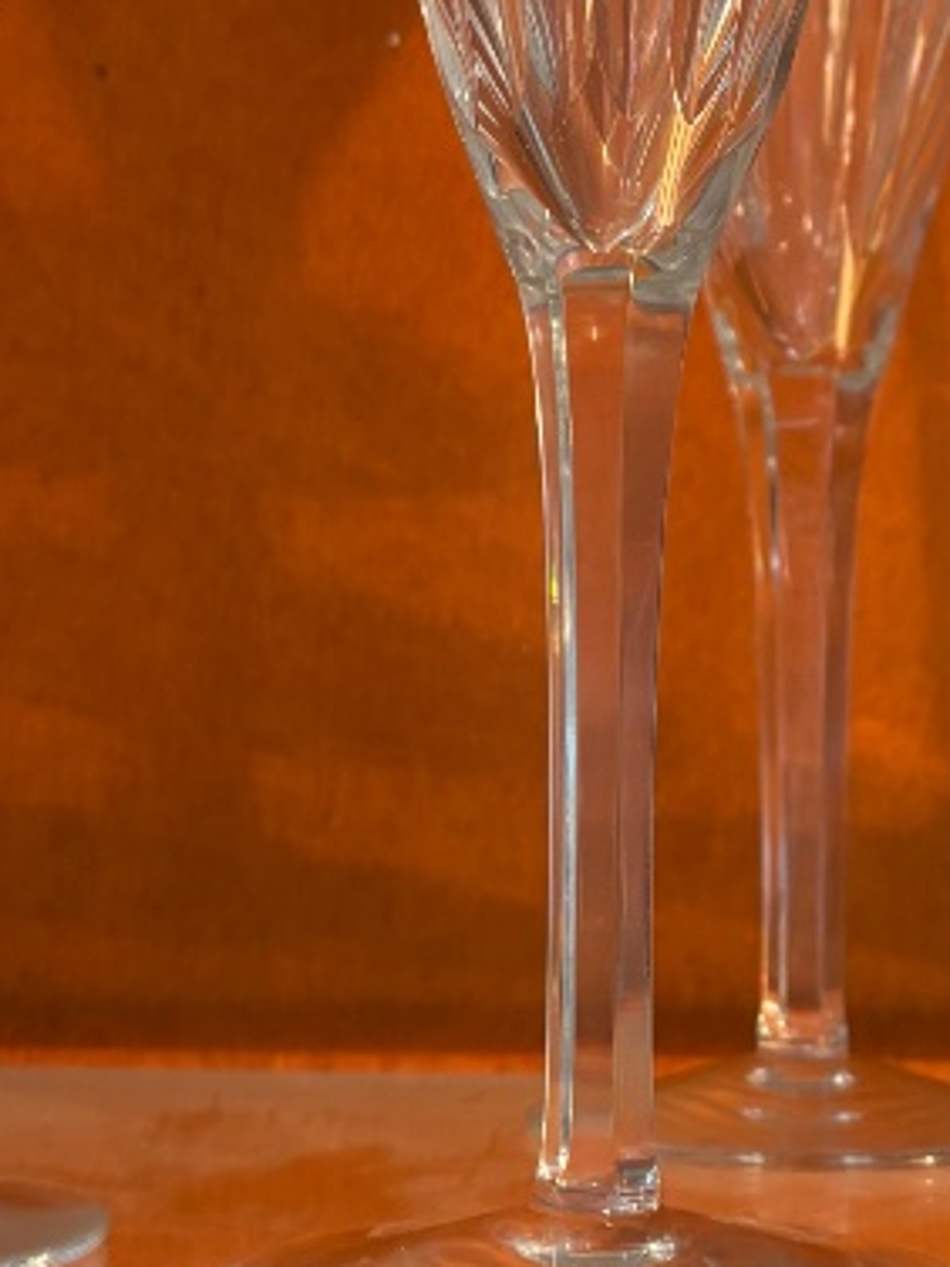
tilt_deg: +8.2
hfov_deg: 17.7
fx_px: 3037
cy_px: 259
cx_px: 664
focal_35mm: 83
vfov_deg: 23.2
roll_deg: -0.9
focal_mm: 5.96
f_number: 1.6
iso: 160
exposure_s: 1/50
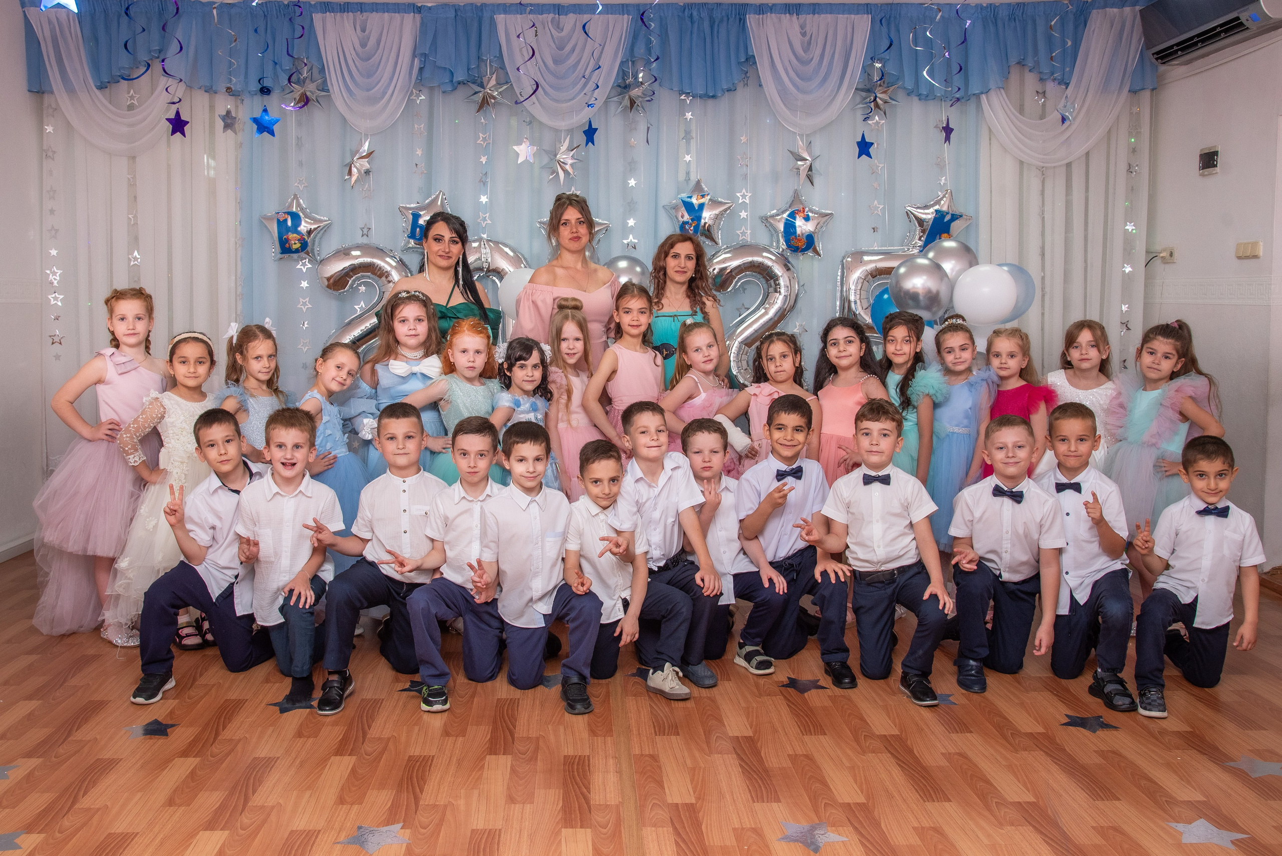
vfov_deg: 37.4
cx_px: 581
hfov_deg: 53.8
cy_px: 396
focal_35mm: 35
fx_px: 1262
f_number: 7.1
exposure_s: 1/160
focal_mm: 31
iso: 640
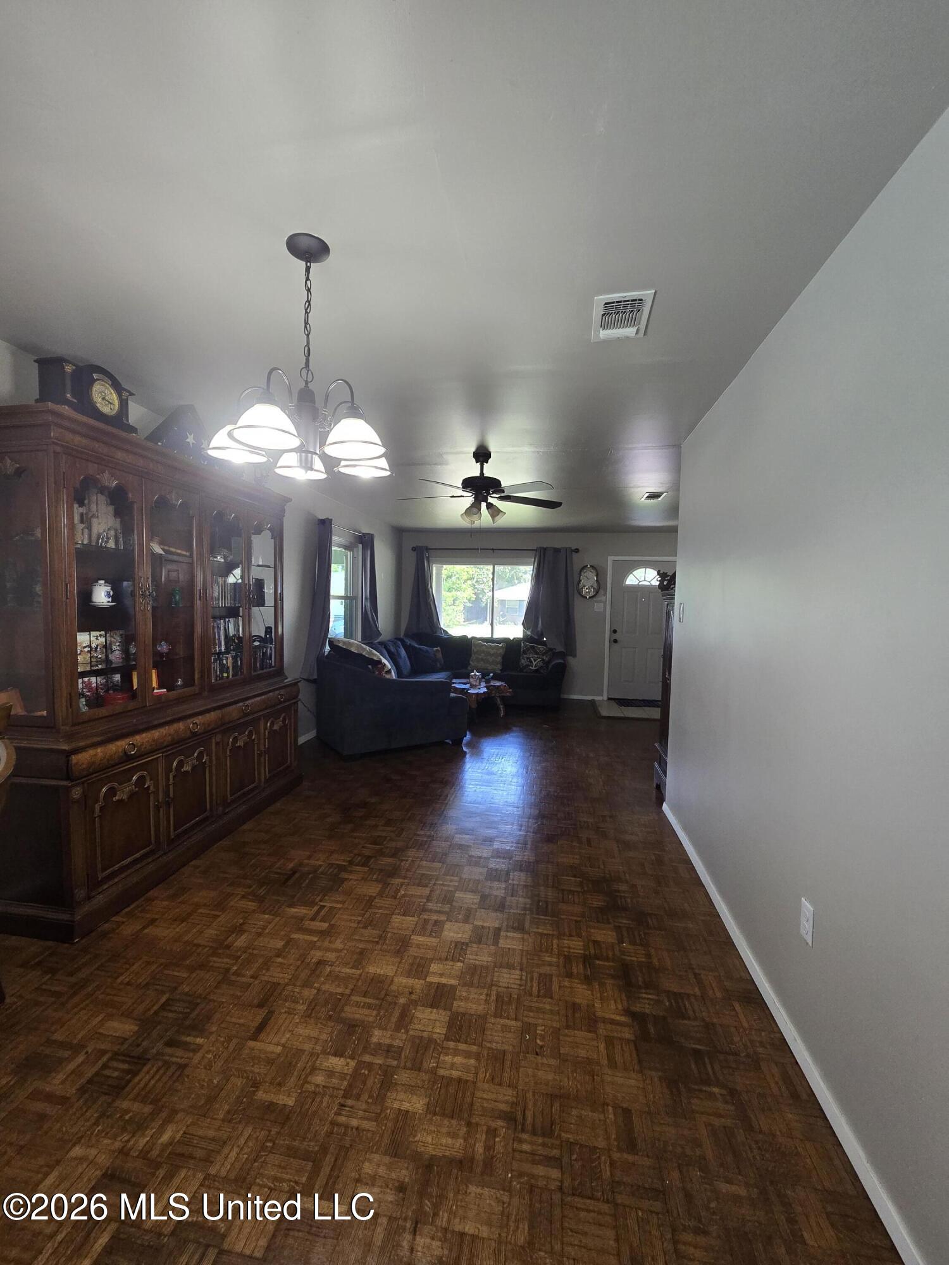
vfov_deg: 106.2
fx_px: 475
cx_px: 474
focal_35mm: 13
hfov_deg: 89.9
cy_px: 632
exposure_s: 1/60
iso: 250
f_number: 2.2
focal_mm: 2.2
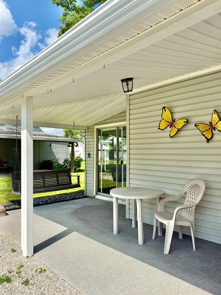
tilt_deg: +2.7
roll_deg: +0.1
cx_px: 115
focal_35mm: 25
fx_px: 213
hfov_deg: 54.9
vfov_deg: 69.4
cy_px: 153
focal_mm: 6.76
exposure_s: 1/3145
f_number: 1.78
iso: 80
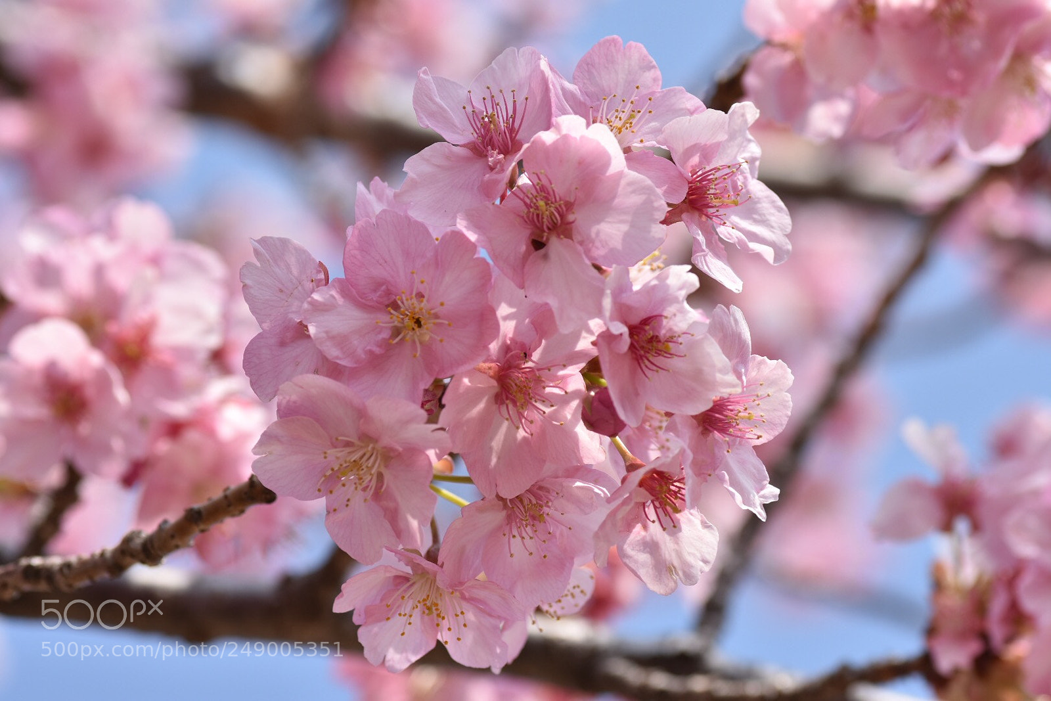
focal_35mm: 135
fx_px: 3941
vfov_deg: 10.2
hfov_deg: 15.2
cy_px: 350
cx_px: 526
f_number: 6.3
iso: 100
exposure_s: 1/400
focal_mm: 90
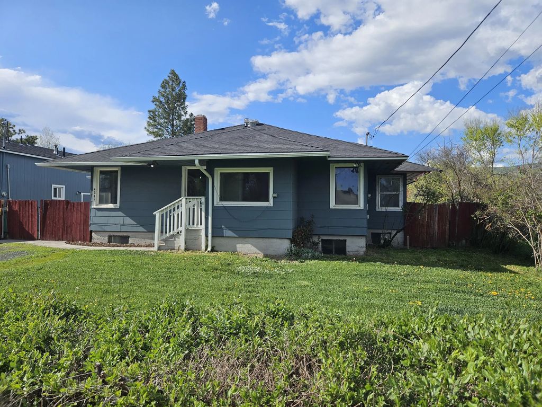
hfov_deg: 73.9
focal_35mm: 23
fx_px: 360
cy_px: 204
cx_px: 271
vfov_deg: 58.9
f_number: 1.8
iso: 25
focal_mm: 5.4
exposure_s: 1/2054
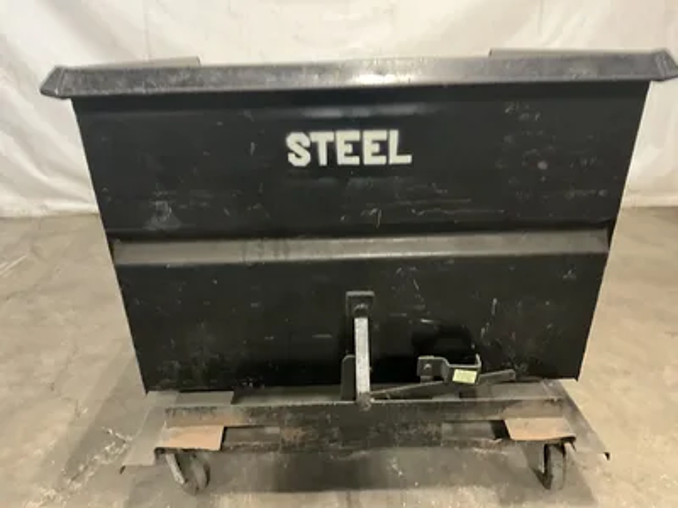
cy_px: 254
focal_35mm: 29
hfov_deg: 61.7
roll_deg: +1.5
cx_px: 339
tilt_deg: -19.3
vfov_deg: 48.2
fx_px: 568
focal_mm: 3
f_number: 1.8
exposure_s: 1/29
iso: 640
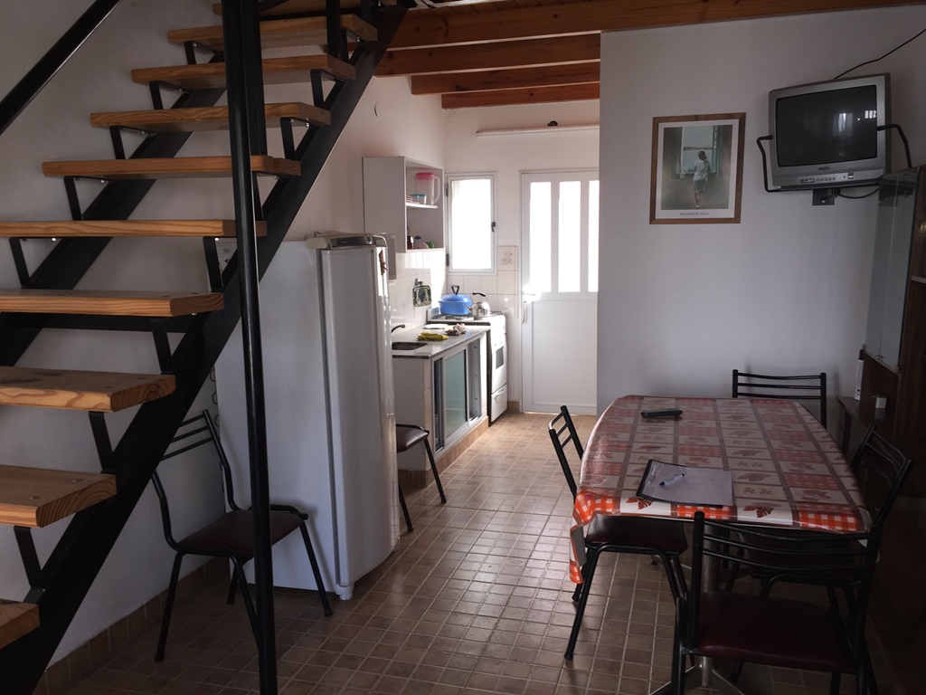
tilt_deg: -8.0
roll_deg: +0.5
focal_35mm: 29
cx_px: 463
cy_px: 348
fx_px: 776
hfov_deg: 61.7
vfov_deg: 48.2
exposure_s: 1/50
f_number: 2.2
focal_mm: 4.15
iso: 32
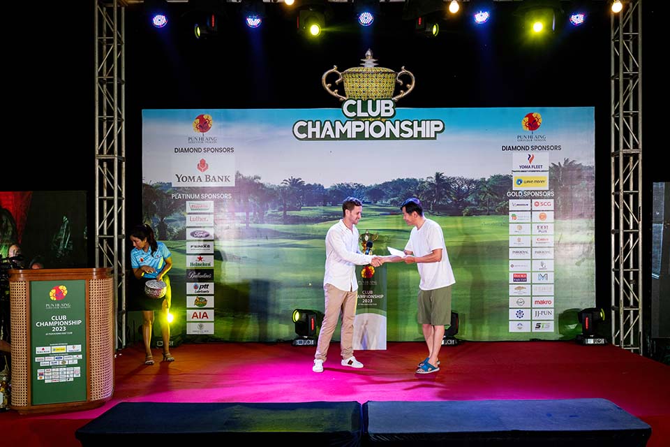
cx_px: 335
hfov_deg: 63.7
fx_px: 540
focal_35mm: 29
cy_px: 224
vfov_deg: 45.0
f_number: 4
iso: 400
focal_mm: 29
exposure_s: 1/200
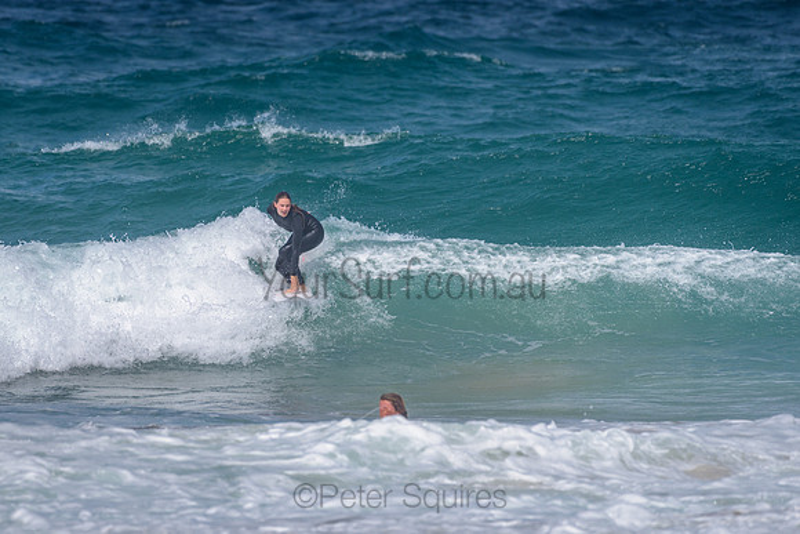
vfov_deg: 2.2
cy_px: 229
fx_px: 13632
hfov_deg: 3.4
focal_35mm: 613
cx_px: 327
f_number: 5.6
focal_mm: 500
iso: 100
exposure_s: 1/2000
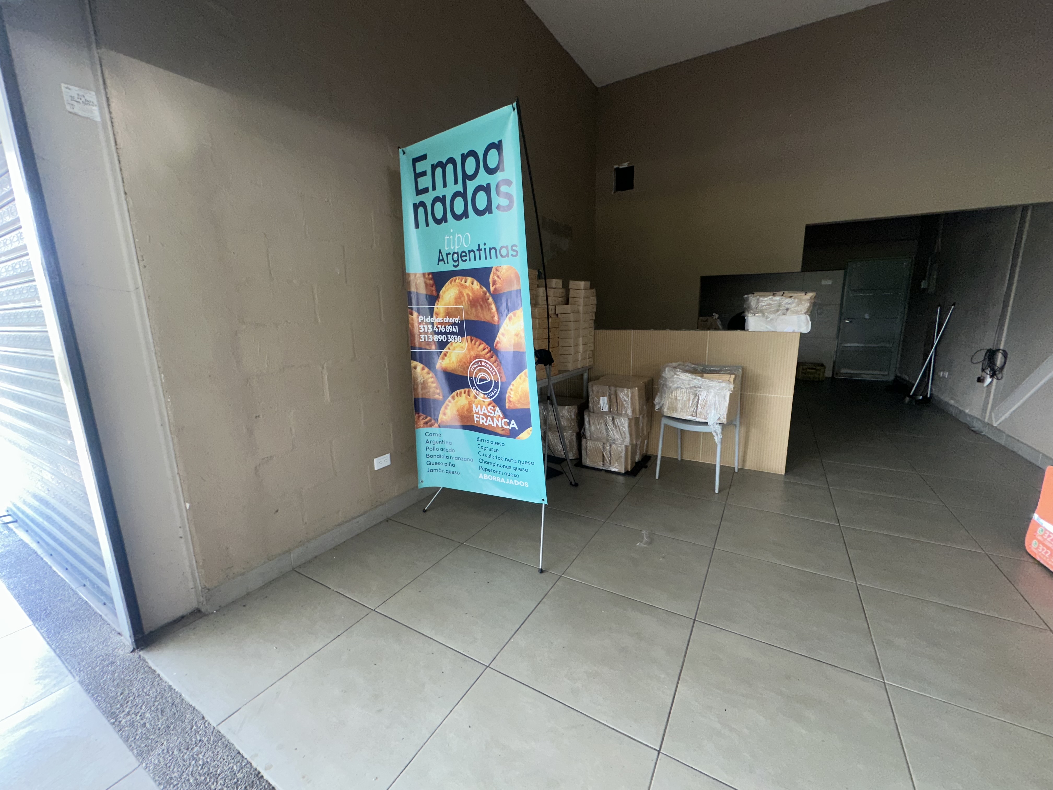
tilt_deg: -11.8
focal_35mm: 14
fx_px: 426
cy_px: 395
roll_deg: -1.5
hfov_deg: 102.1
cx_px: 526
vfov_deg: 85.7
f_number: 2.2
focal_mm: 2.22
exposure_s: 1/121
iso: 80
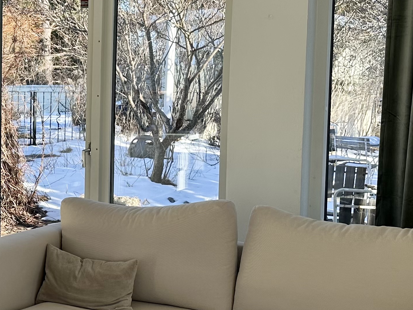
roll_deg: -0.6
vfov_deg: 21.6
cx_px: -17
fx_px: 811
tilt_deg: -5.4
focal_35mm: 68
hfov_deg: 26.7
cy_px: 152
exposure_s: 1/879
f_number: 1.78
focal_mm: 6.86
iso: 80
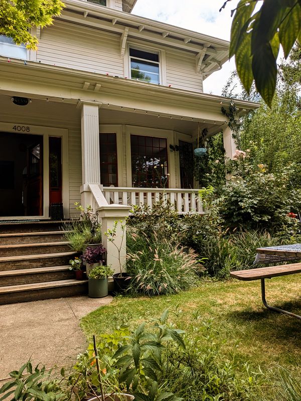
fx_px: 278
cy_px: 200
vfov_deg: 71.6
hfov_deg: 56.8
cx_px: 150
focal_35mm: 24
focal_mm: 4.53
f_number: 1.7
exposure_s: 1/1511
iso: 31
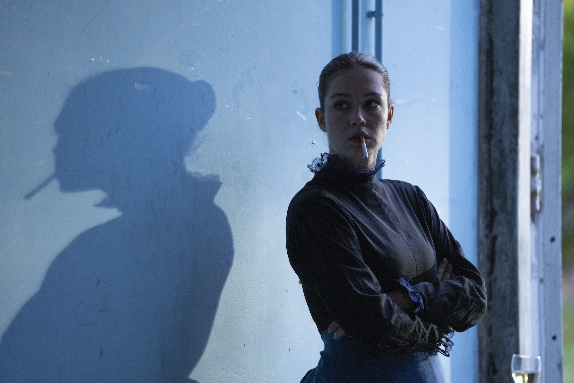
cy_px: 192
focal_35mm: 200
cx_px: 287
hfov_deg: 10.3
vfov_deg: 6.9
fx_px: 3189
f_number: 2.8
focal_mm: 200
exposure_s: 1/100
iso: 2500
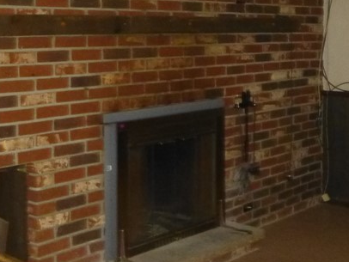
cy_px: 52
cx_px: 199
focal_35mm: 63
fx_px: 636
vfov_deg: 23.0
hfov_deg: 30.7
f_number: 3.1
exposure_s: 1/5
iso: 800
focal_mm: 4.5
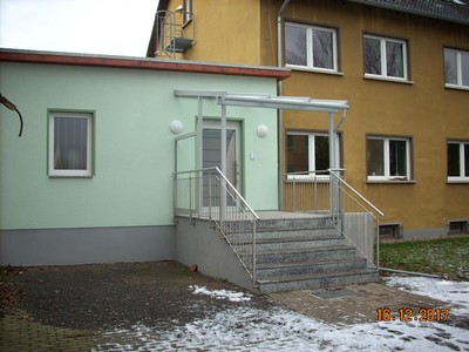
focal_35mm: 37
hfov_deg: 50.1
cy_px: 176
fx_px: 501
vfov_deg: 38.7
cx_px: 234
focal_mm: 6.2
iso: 64
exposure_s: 1/52.7
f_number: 2.8
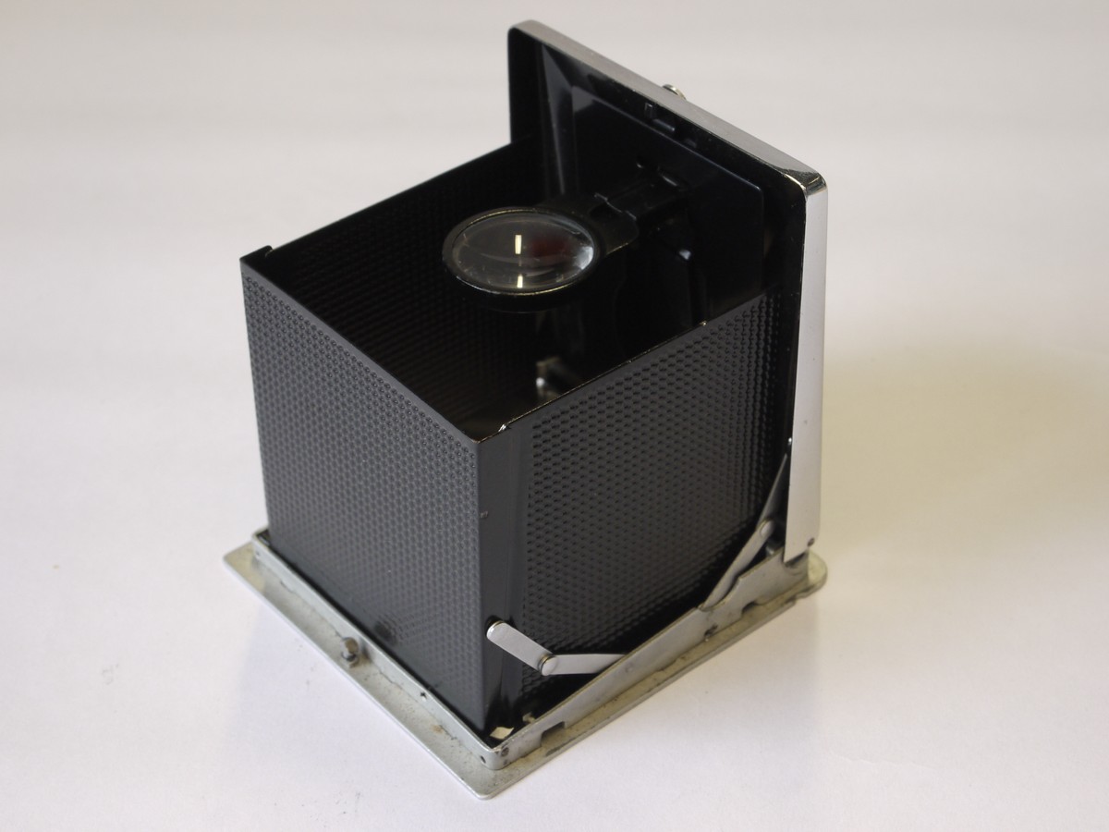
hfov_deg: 29.4
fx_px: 2114
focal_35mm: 66
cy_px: 416
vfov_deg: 22.3
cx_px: 554
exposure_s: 1/15
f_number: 11
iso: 400
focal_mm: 33
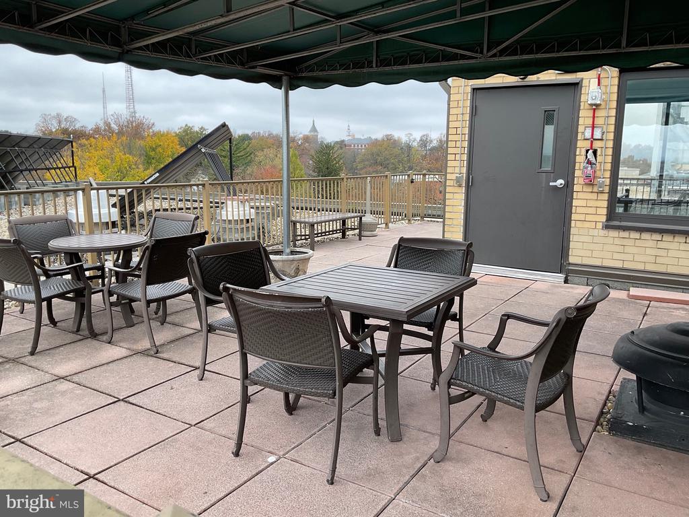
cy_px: 258
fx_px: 577
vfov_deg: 48.2
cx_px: 344
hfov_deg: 61.7
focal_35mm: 29
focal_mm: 3
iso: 16
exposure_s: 1/255
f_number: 1.8
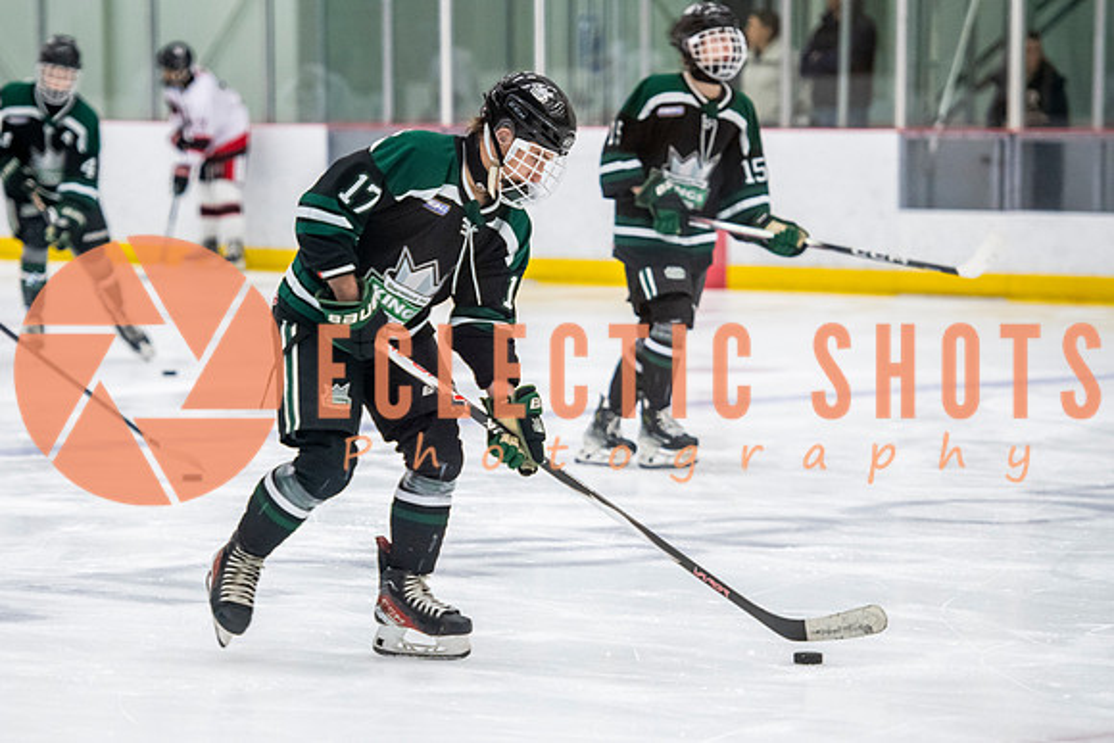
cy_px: 426
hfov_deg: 11.6
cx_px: 467
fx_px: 5498
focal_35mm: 178
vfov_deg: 7.7
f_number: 3.2
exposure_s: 1/640
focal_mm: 140
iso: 3200
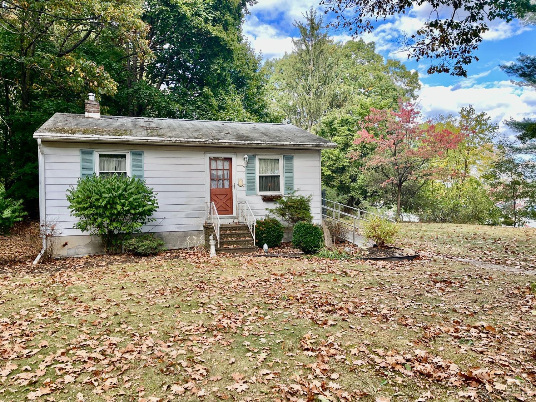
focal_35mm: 26
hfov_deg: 67.3
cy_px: 201
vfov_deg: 53.1
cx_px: 268
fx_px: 403
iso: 50
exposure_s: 1/316
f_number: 1.6
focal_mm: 5.1
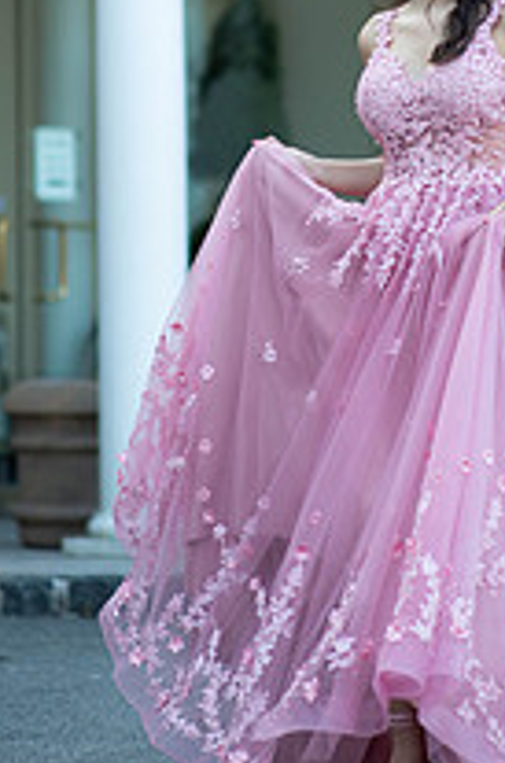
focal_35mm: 185
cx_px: 356
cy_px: 100
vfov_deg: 11.1
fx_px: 3912
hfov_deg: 7.4
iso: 250
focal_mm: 85
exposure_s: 1/640
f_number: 2
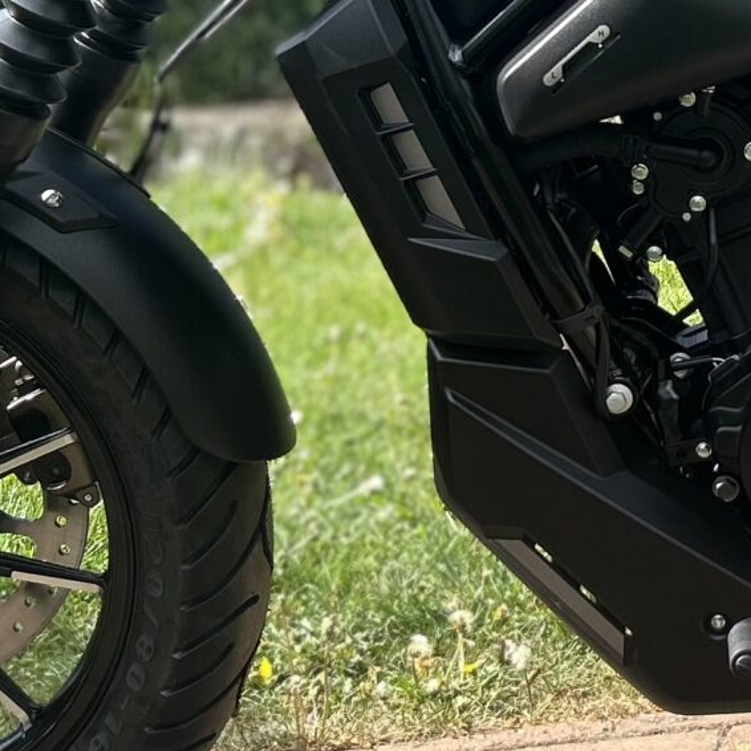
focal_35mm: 104
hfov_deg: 15.9
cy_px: 73
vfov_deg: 16.5
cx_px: 975
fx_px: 2553
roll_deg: +1.9
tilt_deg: -2.3
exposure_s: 1/853
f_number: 1.5
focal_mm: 5.7
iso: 50
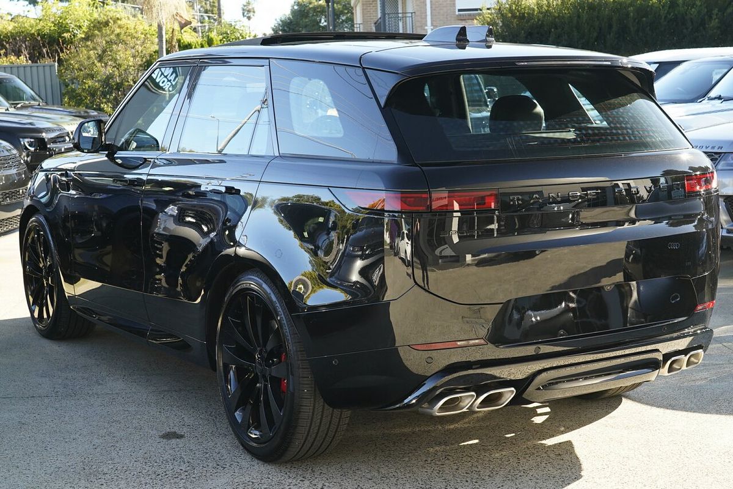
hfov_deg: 42.7
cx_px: 366
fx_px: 937
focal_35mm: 46
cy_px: 244
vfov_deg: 29.2
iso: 1000
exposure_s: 1/160
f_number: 7.1
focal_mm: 46
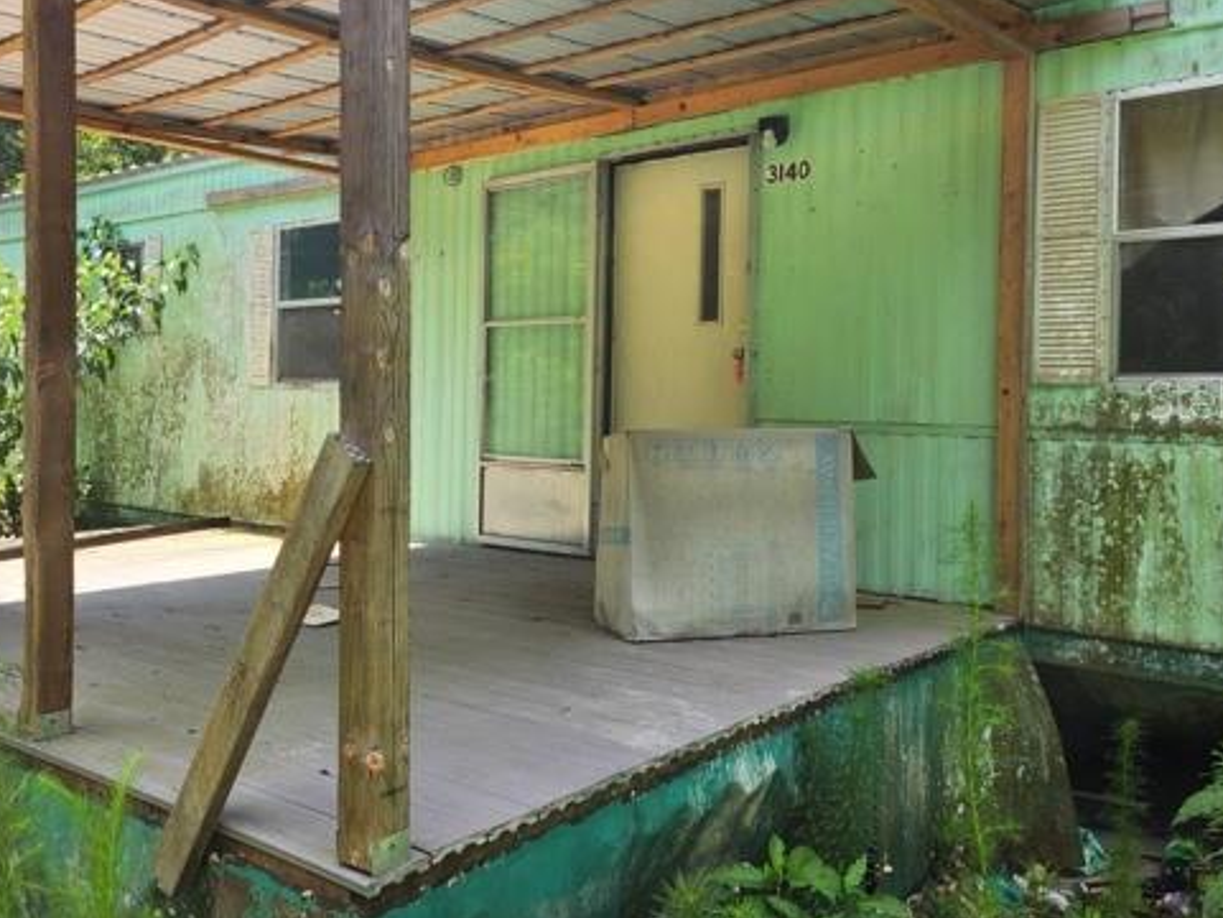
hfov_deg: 56.8
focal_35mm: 32
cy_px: 398
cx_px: 571
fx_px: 1131
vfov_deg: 44.1
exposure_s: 1/854
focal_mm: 5
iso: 50
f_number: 1.8
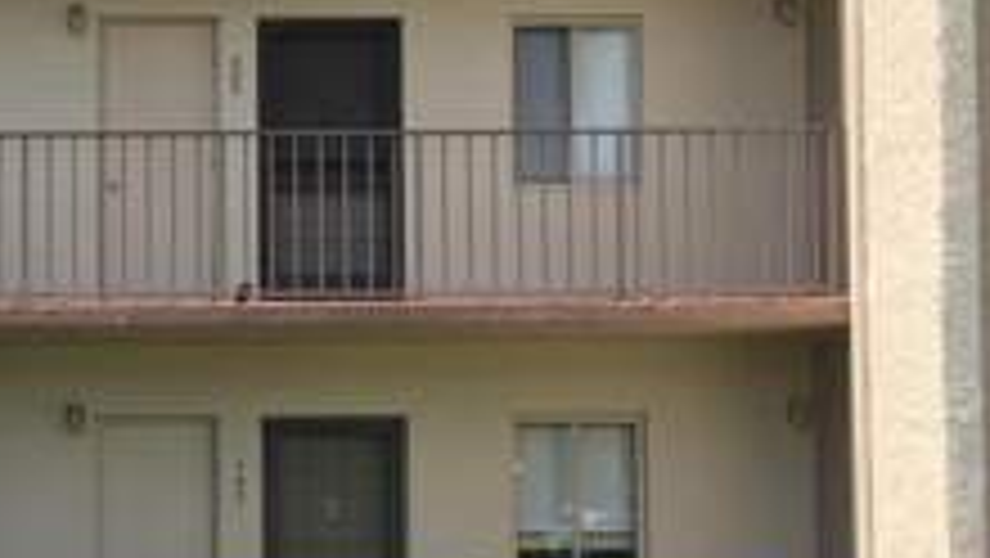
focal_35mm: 69
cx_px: 140
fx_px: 1812
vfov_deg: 17.4
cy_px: 405
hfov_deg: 29.5
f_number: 2.2
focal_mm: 4.15
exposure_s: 1/657
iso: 25
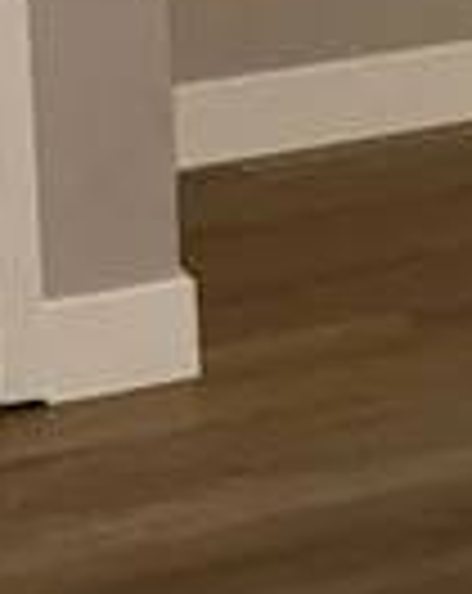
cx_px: 1429
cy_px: -428
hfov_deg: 7.4
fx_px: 3189
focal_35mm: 182
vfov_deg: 10.1
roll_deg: -0.9
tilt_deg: -6.9
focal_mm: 6.76
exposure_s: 1/120
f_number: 1.78
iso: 80
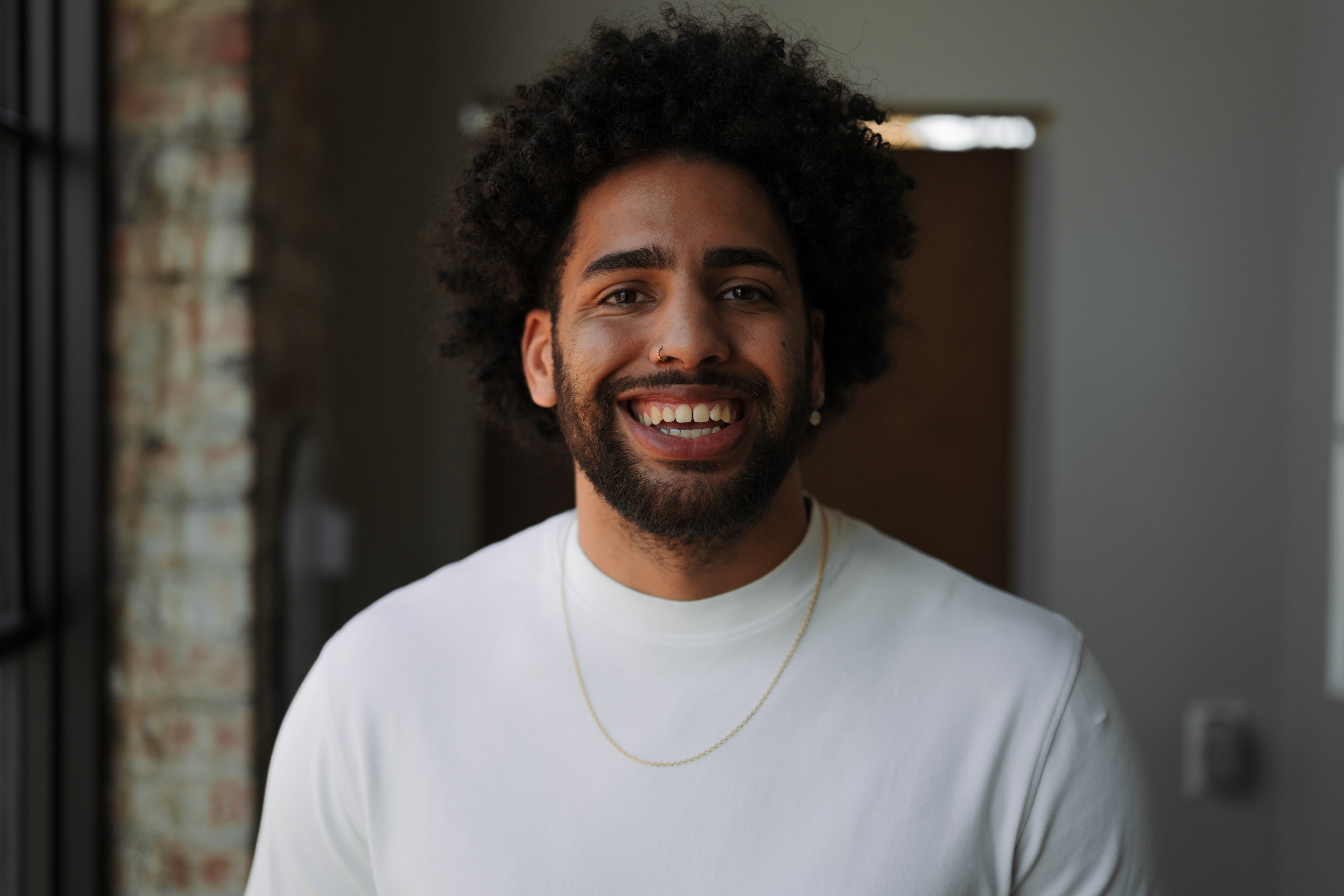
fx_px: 1867
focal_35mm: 50
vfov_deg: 27.0
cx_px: 672
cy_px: 448
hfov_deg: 39.6
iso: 400
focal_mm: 50
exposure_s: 1/1250
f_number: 1.8
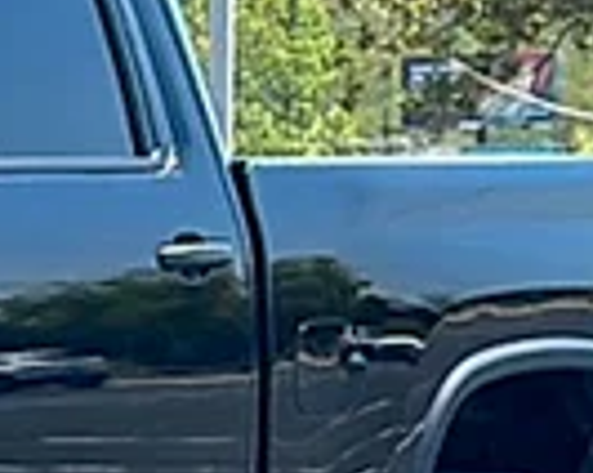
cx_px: -673
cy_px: 489
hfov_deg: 6.8
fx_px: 4784
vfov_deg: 5.6
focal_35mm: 273
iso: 64
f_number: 1.78
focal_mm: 6.86
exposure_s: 1/2481
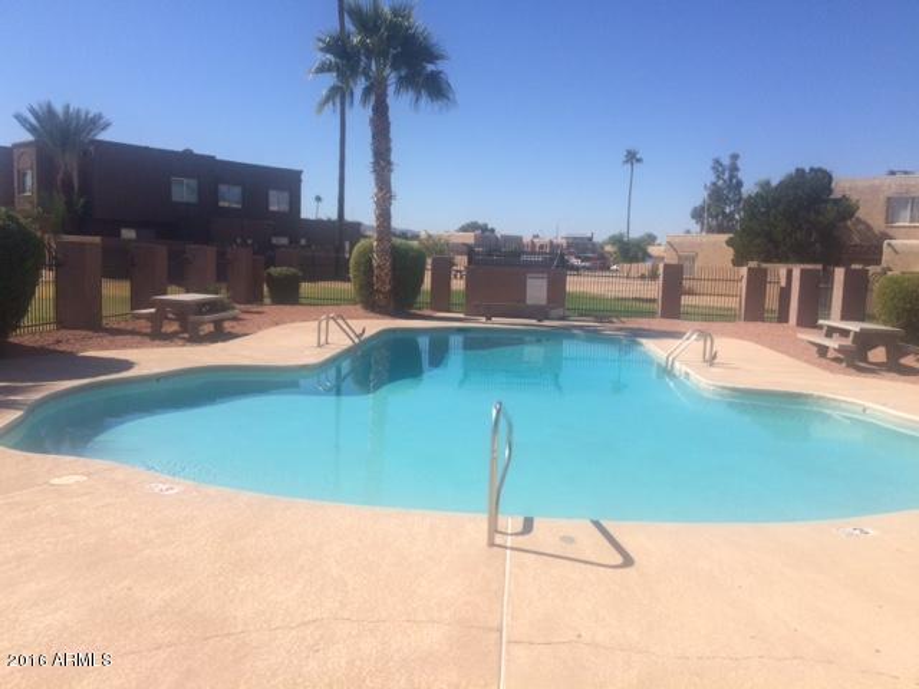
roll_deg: -2.2
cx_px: 460
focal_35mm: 29
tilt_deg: -6.8
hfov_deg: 61.7
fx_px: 770
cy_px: 344
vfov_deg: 48.2
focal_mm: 4.15
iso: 32
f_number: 2.2
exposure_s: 1/3165
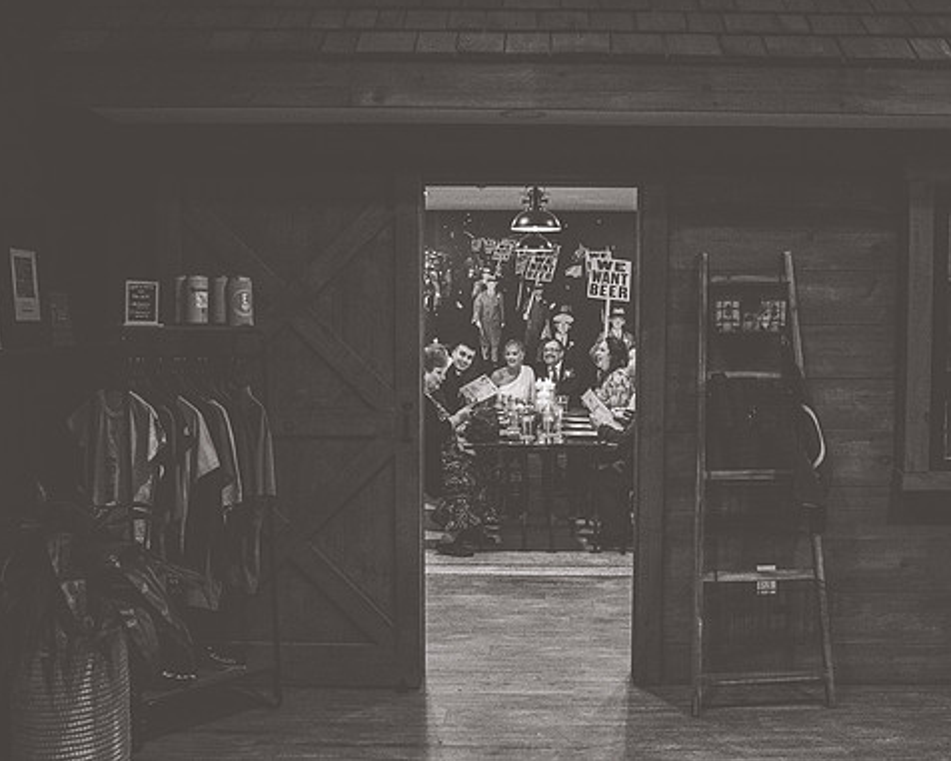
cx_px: 523
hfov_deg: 45.7
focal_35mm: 40
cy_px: 377
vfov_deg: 37.3
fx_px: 1126
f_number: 3.5
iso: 2500
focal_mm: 35
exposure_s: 1/200
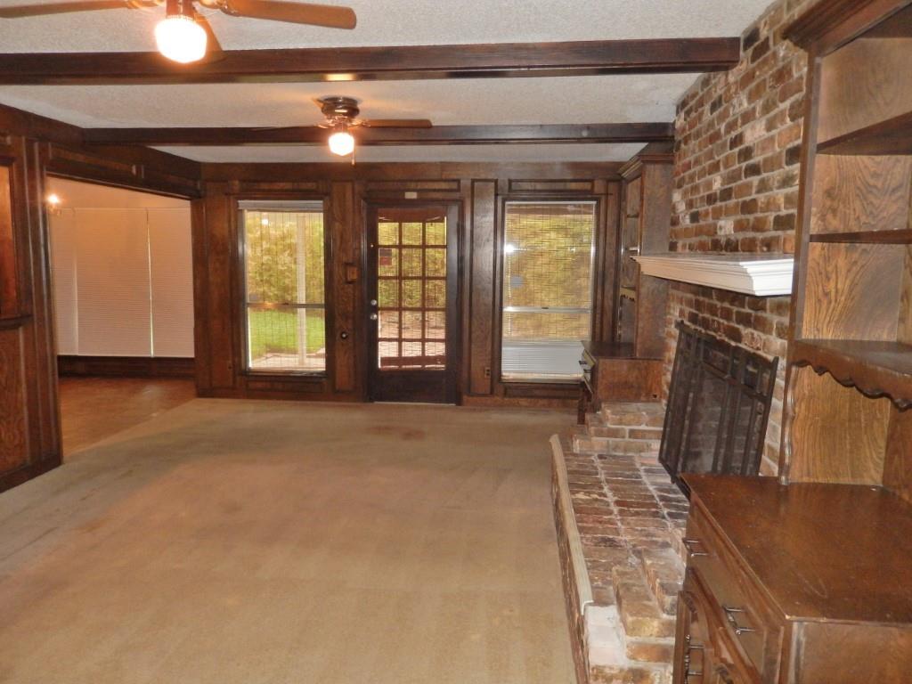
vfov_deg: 54.9
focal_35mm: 25
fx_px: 659
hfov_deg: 69.4
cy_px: 342
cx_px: 456
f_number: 3.4
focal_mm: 4.5
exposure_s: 1/30
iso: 360
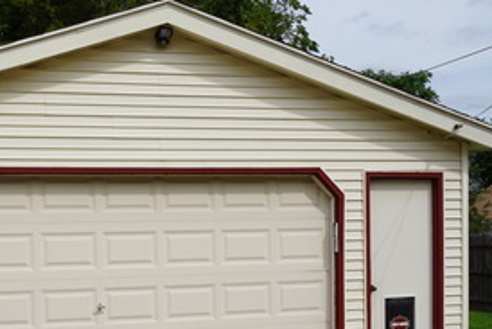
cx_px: 135
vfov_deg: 24.0
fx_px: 766
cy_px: 244
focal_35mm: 56
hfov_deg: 35.0
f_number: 11
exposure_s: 1/160
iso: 100
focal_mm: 16
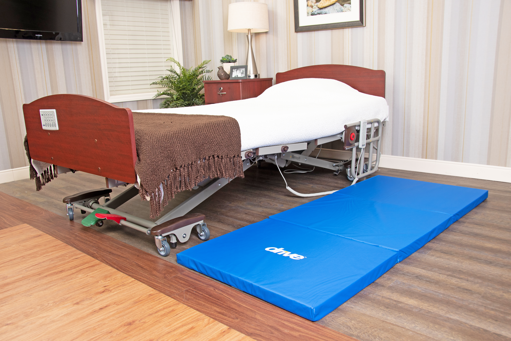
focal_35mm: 30
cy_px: 170
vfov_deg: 43.6
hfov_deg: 61.9
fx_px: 426
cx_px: 256
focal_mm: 20
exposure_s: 1/125
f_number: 5.6
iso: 320
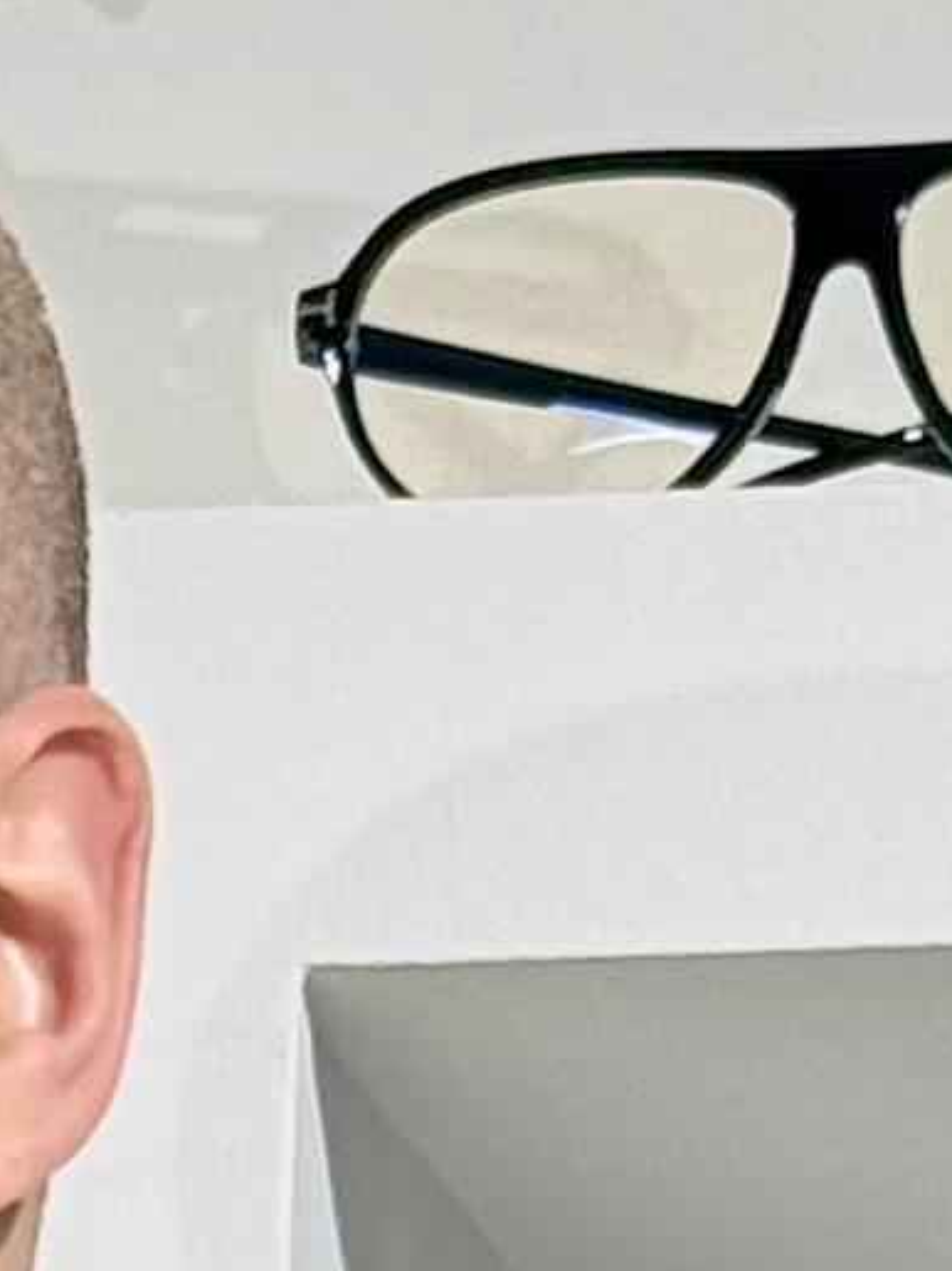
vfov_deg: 5.0
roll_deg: -1.8
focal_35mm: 376
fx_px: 13793
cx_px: -498
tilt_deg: -1.8
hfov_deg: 3.9
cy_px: 4060
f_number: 1.78
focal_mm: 6.76
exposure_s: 1/242
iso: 100
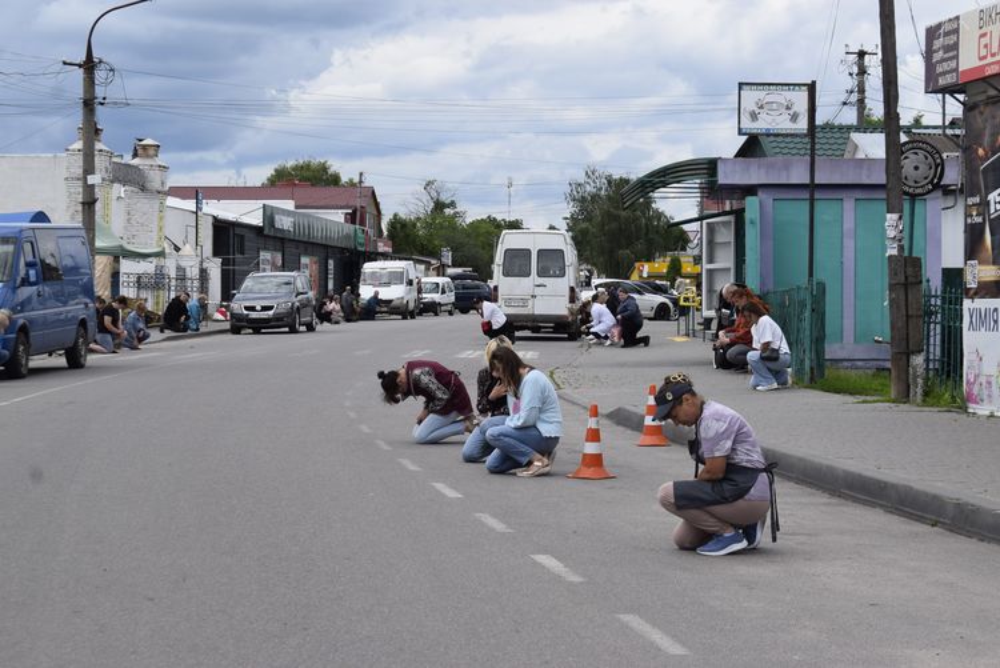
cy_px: 334
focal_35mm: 82
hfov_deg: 24.6
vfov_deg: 16.6
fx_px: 2293
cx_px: 500
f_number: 10
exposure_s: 1/400
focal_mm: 55
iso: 200
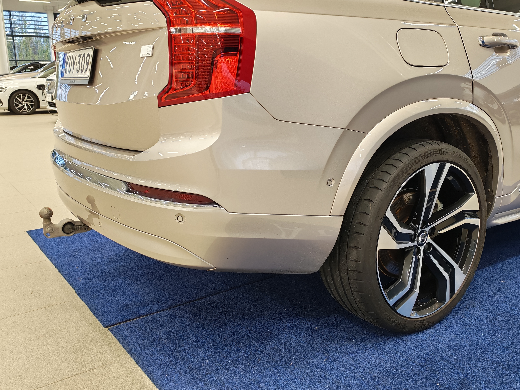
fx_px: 496
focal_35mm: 33
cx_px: 260
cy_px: 195
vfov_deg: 42.9
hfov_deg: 55.4
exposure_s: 1/100
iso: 534
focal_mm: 6.12
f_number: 1.9
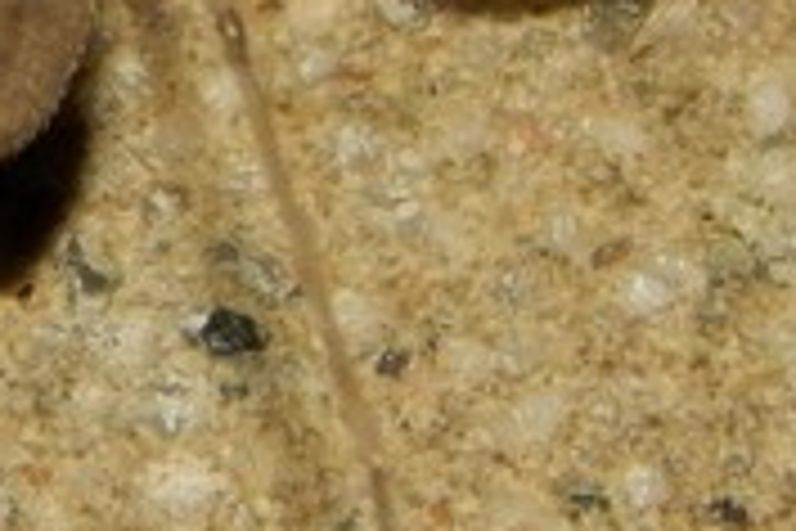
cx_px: -7
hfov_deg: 2.3
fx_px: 20120
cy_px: -252
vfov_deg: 1.5
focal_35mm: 910
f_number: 10.5
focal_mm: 32.8
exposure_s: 1/30
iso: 200
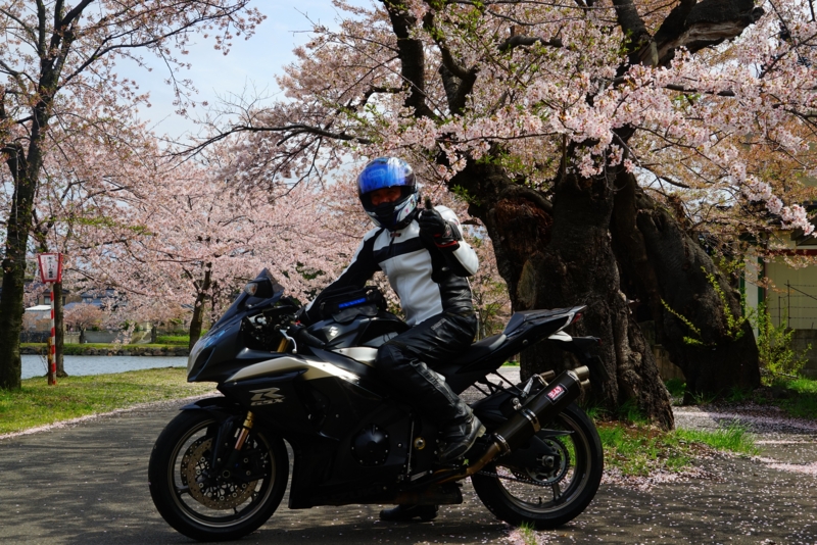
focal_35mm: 49
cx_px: 408
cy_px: 272
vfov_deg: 27.5
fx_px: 1112
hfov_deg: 40.3
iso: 100
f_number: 11
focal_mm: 49
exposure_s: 1/125
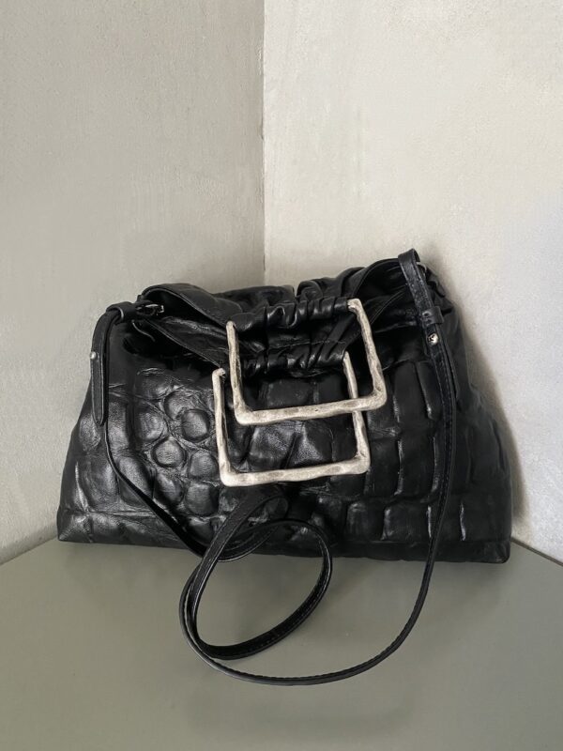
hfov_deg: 53.1
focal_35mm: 26
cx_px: 282
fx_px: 564
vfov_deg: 67.3
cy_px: 376
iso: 500
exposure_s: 1/60
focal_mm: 4.25
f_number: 1.8
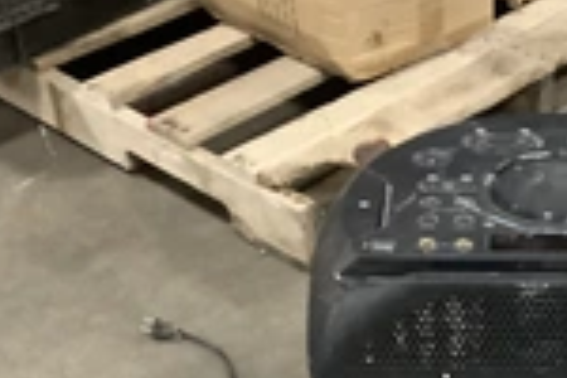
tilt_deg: -43.4
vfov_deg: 15.2
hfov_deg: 23.0
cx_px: 525
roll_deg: -0.7
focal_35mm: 86
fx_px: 1354
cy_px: 472
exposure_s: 1/30
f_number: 2.4
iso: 500
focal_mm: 3.3
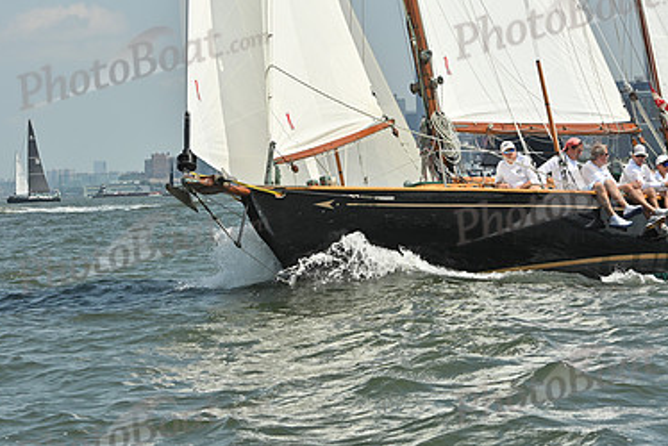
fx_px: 2878
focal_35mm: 155
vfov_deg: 8.9
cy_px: 131
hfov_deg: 13.2
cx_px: 363
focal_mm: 100
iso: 320
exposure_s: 1/1250
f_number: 8
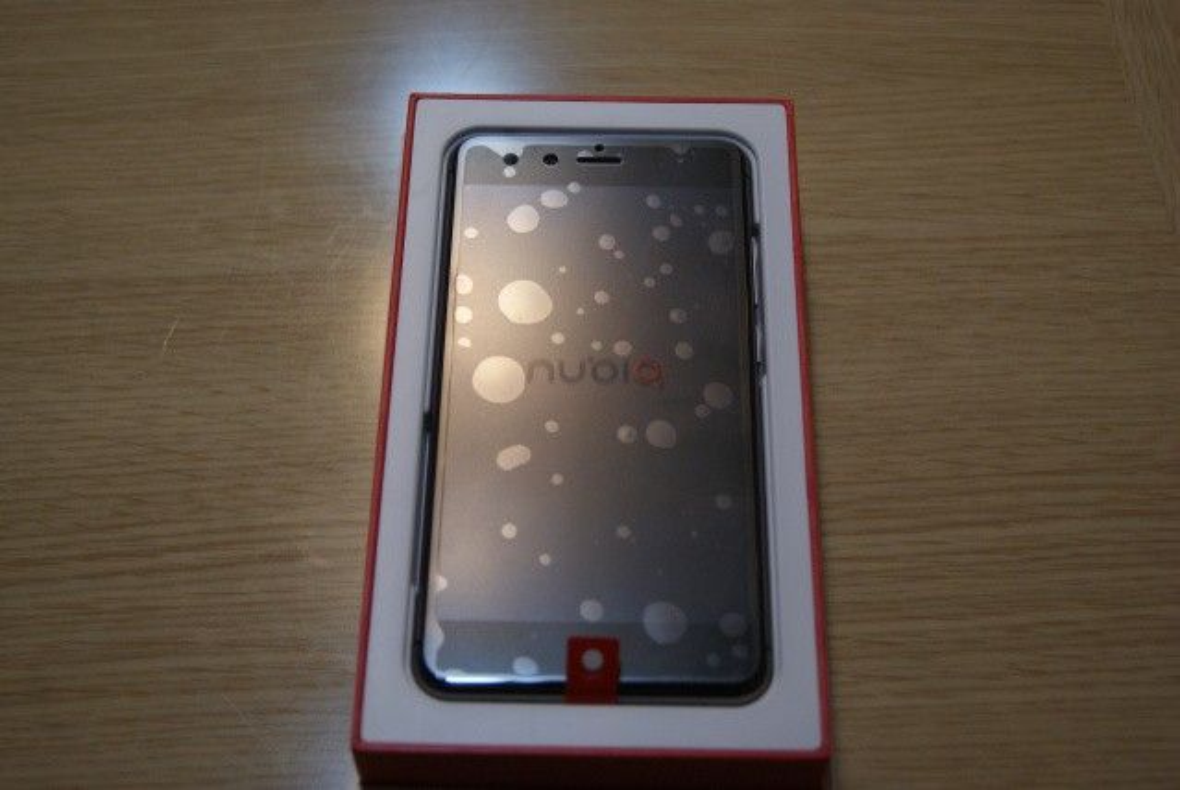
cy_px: 395
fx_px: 1723
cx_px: 590
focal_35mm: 52
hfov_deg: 37.8
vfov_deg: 25.8
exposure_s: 1/50
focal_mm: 35
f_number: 5
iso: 400
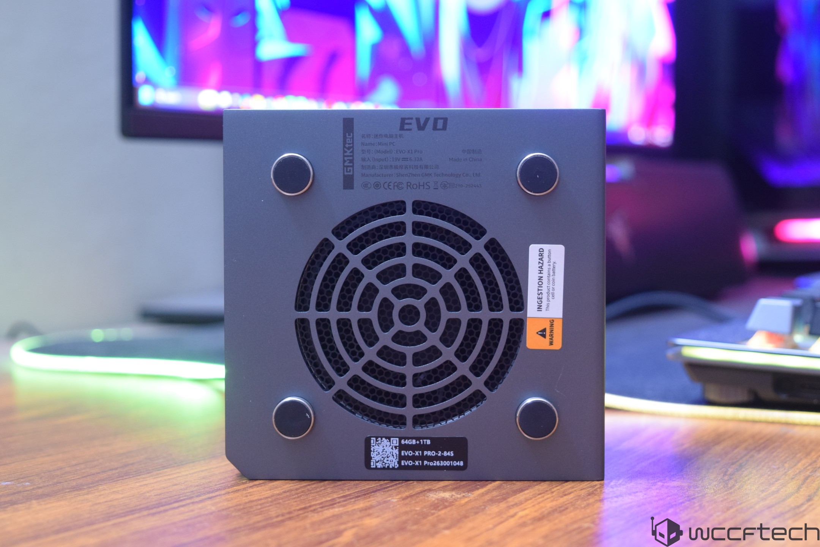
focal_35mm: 72
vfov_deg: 18.9
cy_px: 274
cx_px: 410
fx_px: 1640
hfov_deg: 28.1
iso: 1600
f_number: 6.3
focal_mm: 48
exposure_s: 1/8
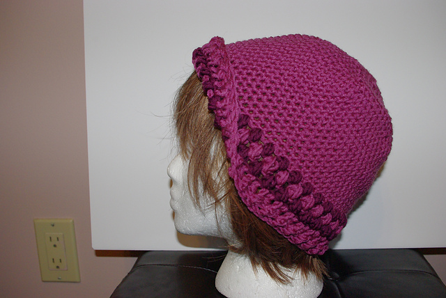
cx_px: 223
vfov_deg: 39.0
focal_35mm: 34
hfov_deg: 55.8
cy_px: 149
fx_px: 422
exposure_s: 1/45
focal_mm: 23.13
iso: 800
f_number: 6.7
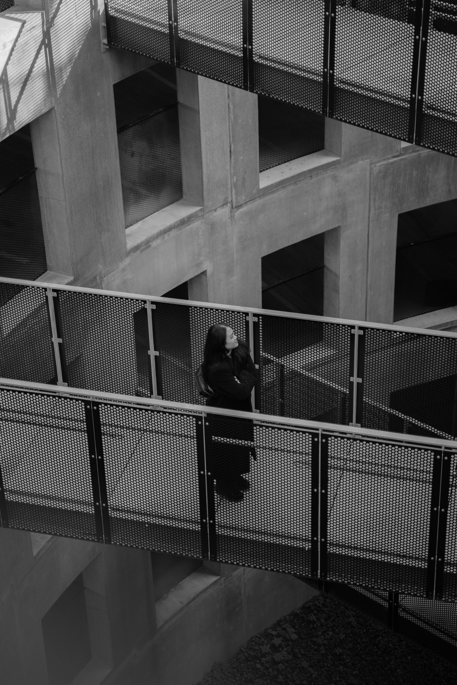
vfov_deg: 27.0
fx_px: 1428
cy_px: 342
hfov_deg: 18.2
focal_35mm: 75
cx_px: 228
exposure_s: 1/125
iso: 1600
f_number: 2.8
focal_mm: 75
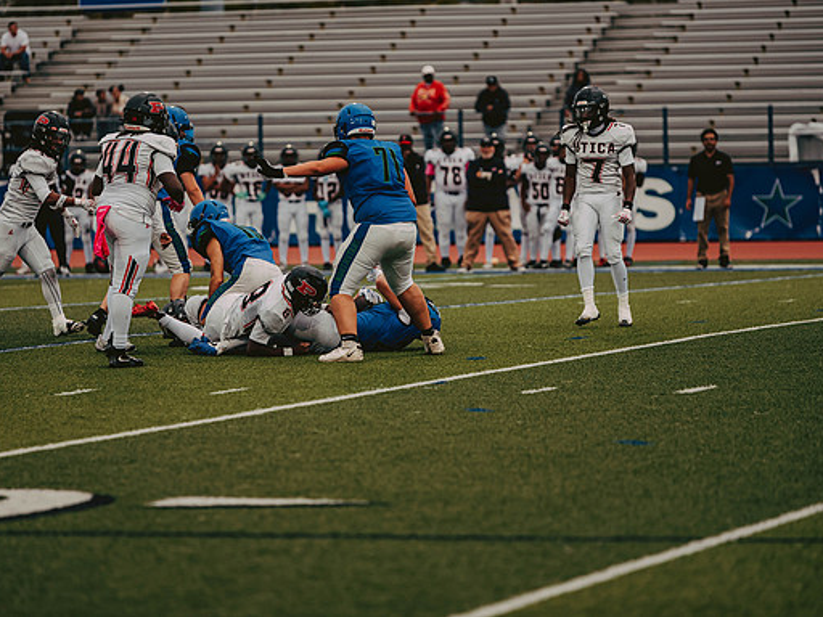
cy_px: 308
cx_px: 383
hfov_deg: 9.1
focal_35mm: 218
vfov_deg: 6.8
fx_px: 5183
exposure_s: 1/640
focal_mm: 200
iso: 800
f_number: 3.2
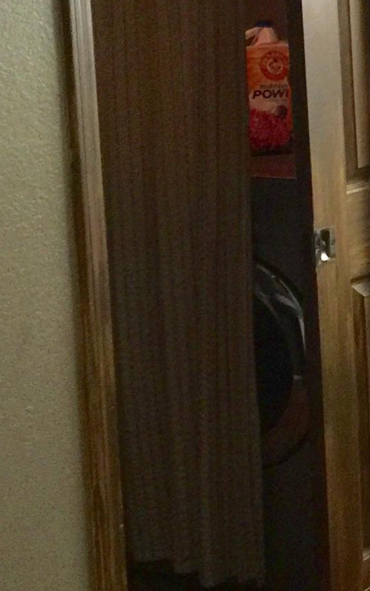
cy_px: 131
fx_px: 1694
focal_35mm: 105
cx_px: 875
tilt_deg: -7.5
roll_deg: -0.3
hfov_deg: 10.7
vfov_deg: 19.6
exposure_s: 1/30
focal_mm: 4.15
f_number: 2.2
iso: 40
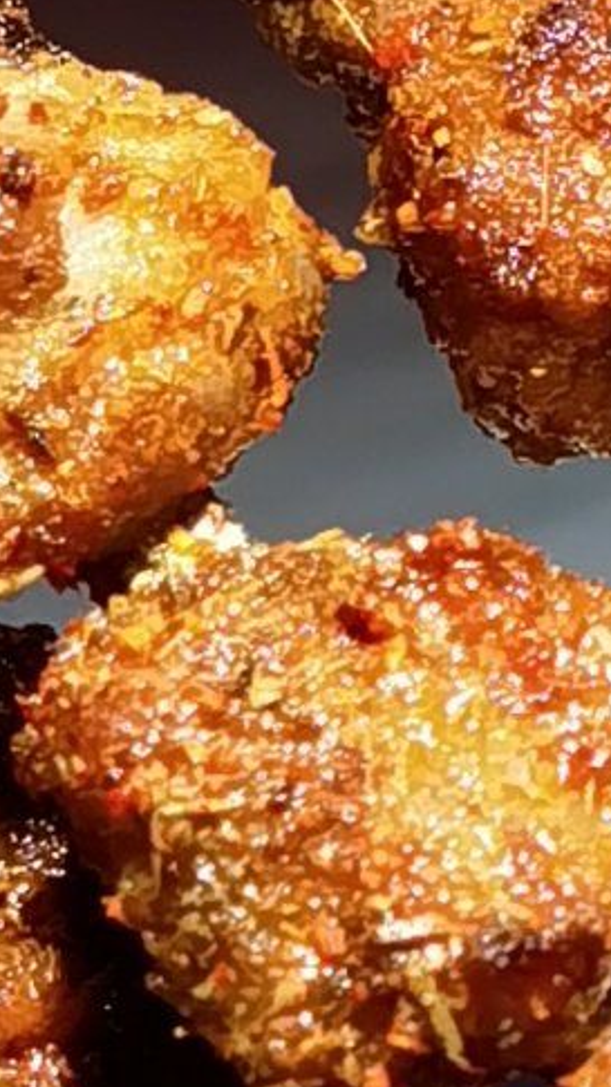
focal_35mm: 257
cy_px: 1667
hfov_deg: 4.7
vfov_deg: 8.2
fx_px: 7410
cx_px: 412
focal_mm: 5.54
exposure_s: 1/100
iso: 250
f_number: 1.8
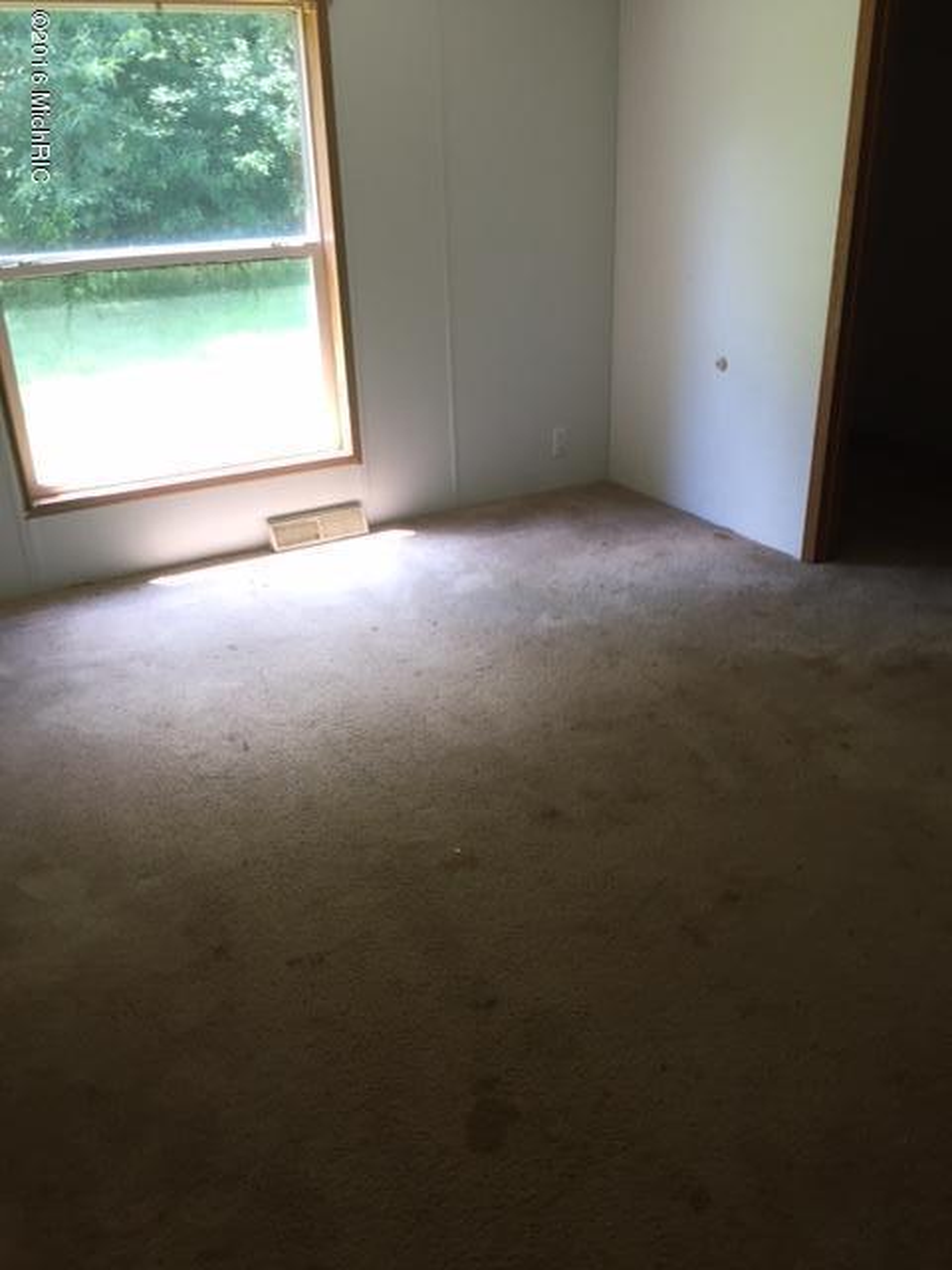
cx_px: 476
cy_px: 635
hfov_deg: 48.2
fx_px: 1063
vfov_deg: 61.7
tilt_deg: -24.9
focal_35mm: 29
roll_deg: -1.2
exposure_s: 1/60
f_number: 2.2
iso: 40
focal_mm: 4.15
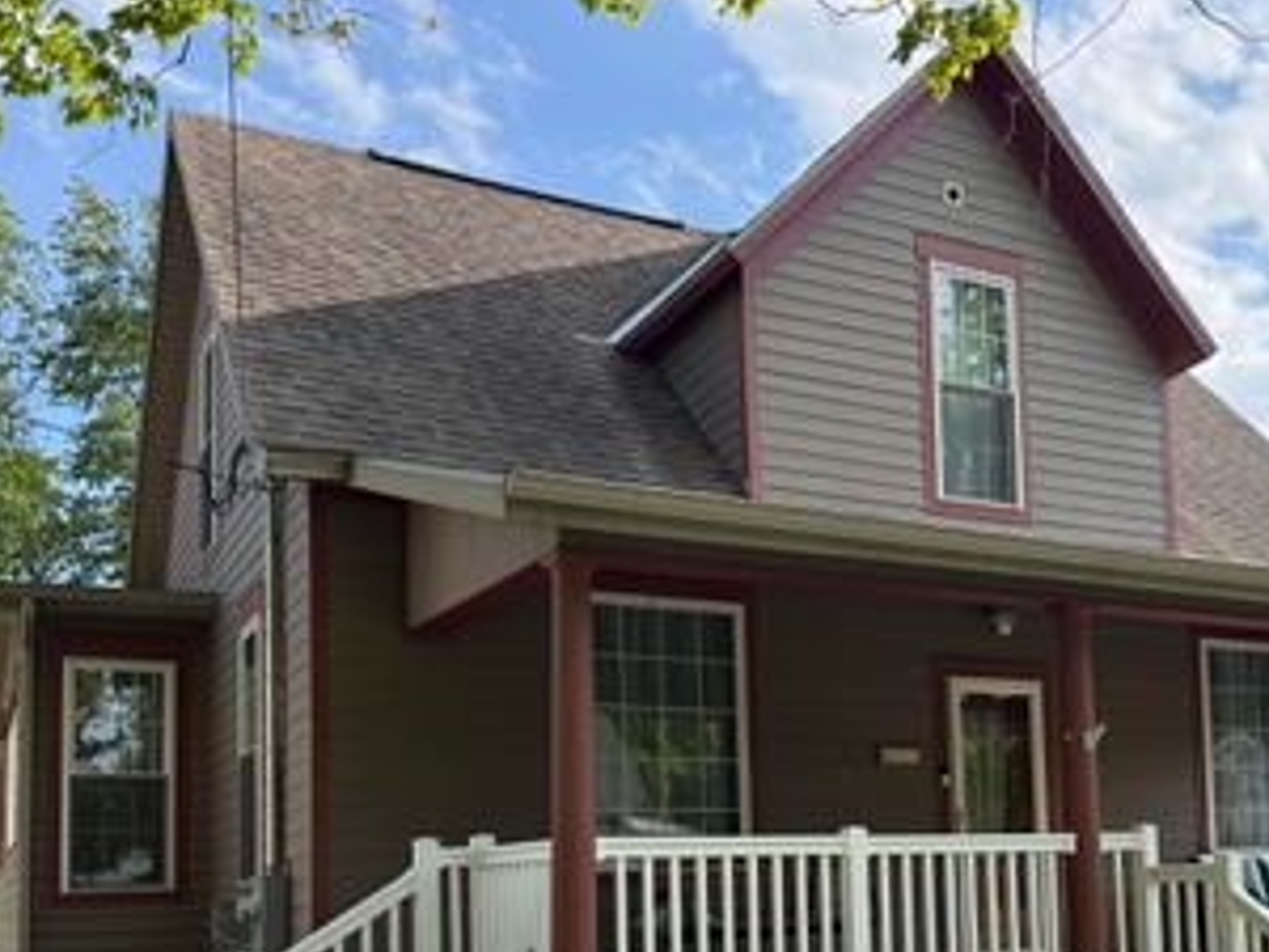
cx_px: 850
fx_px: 1466
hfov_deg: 46.0
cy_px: 755
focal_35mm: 40
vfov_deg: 34.9
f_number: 1.78
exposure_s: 1/1901
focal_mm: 6.76
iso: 100
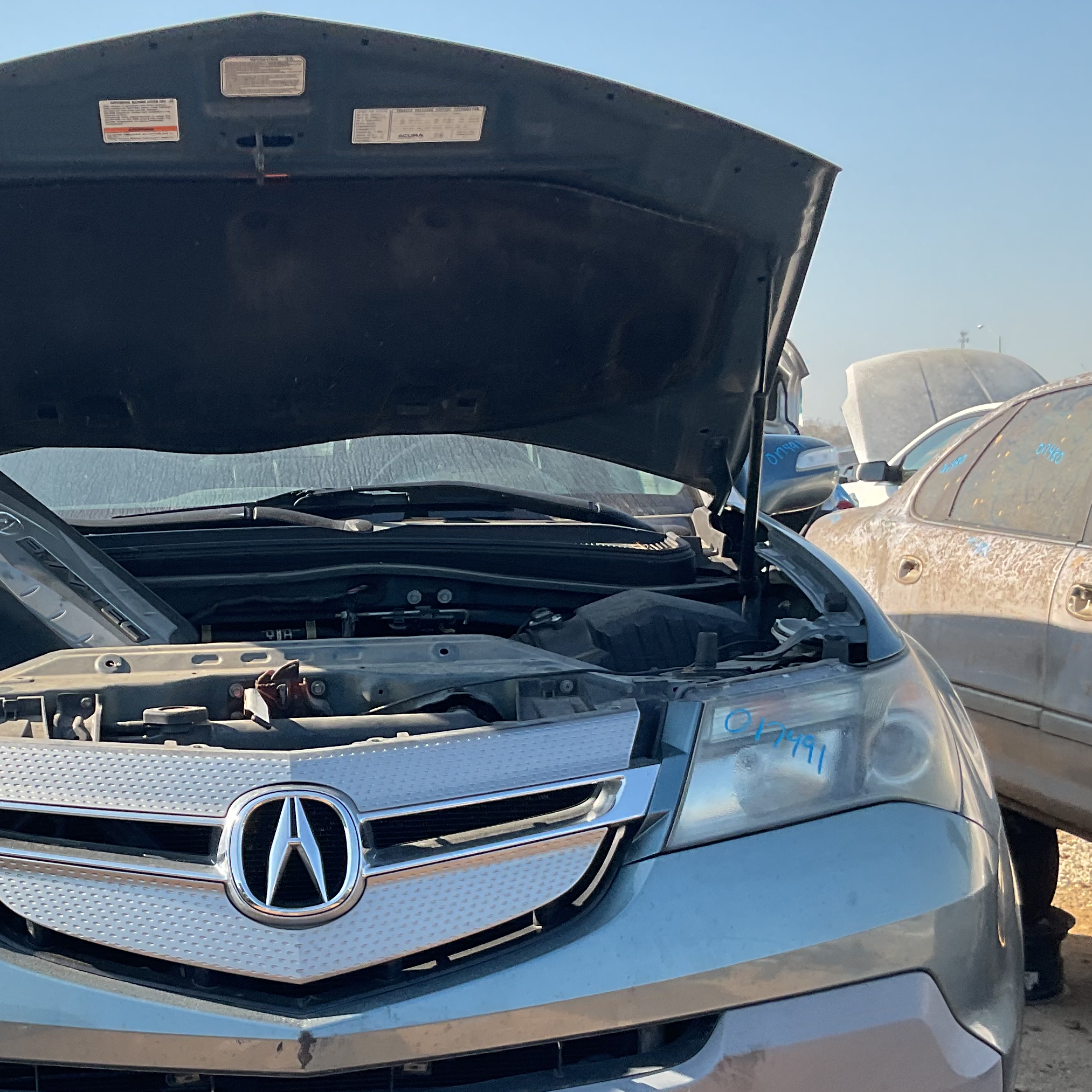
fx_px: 1820
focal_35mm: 51
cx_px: 292
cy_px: 715
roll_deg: +2.0
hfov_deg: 32.8
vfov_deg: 33.1
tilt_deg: -7.4
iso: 16
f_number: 1.8
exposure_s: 1/593
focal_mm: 3
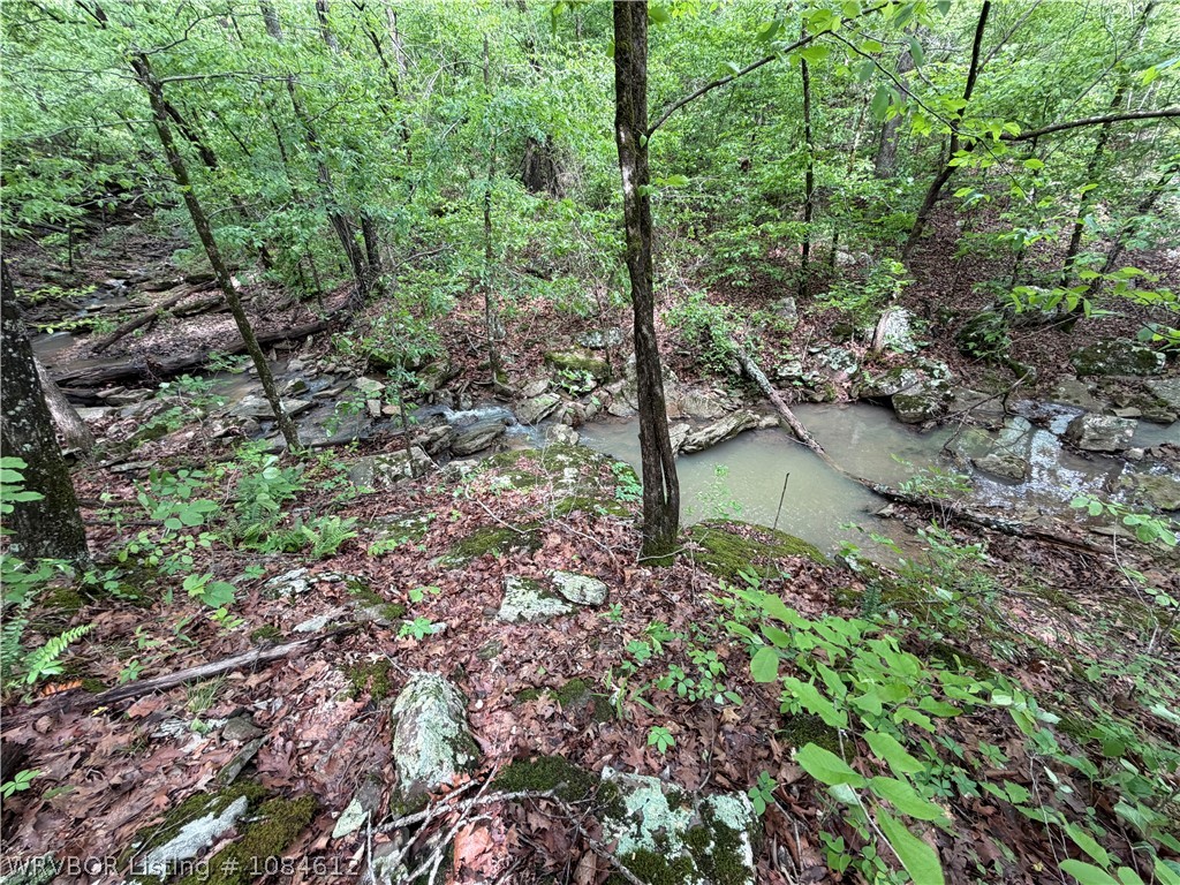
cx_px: 590
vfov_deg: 85.7
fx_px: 477
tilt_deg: -30.5
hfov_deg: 102.1
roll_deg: +6.2
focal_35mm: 14
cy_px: 442
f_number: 2.2
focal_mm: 2.22
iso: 125
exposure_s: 1/121
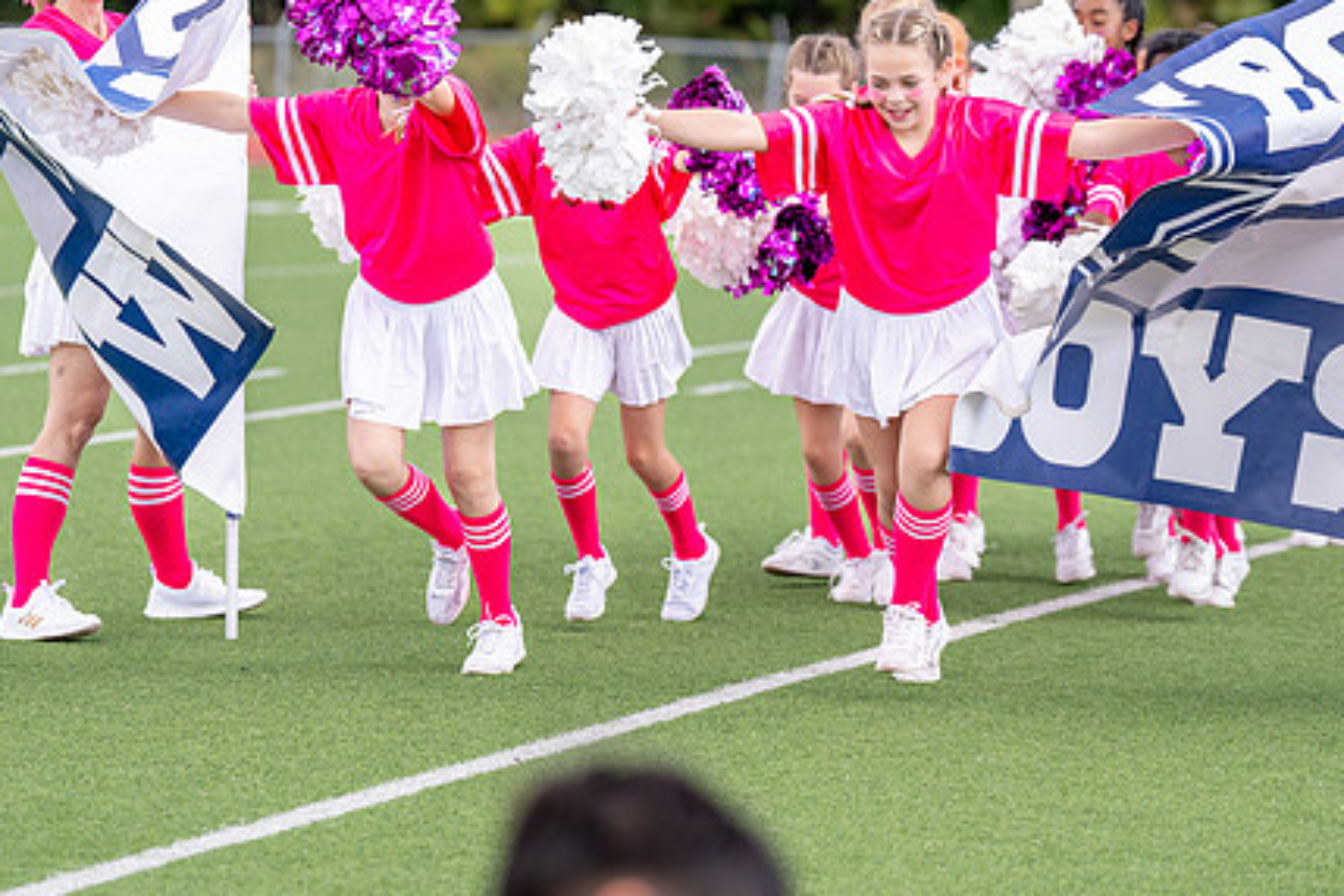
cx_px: 731
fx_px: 7167
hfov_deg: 10.7
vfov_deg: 7.1
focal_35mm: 192
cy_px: 244
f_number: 2.8
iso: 320
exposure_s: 1/1600
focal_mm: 129
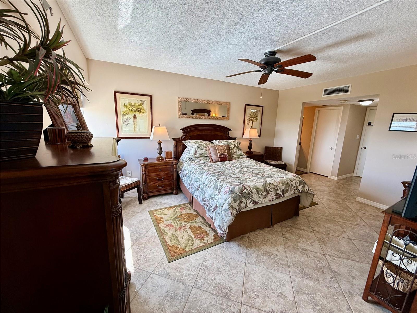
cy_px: 156
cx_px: 208
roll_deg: -1.6
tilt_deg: -11.1
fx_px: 169
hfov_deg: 102.1
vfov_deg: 85.7
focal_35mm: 14
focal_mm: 2.22
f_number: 2.2
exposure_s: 1/99
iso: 64
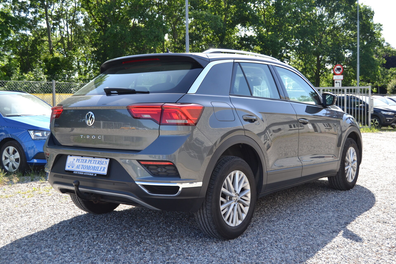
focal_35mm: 39
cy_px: 132
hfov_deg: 49.6
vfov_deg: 34.2
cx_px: 198
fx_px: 429
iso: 100
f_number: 5.6
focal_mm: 26
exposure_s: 1/125
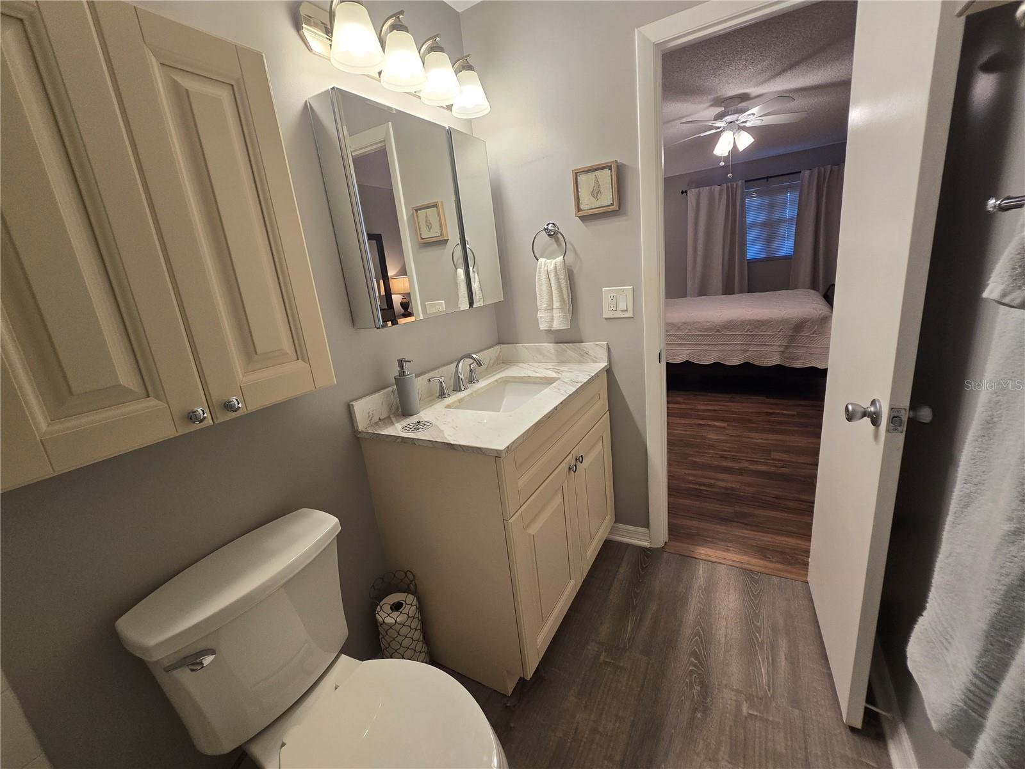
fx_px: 385
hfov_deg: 106.2
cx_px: 512
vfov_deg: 89.9
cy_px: 384
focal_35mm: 13
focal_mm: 2.2
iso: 125
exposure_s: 1/60
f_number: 2.2
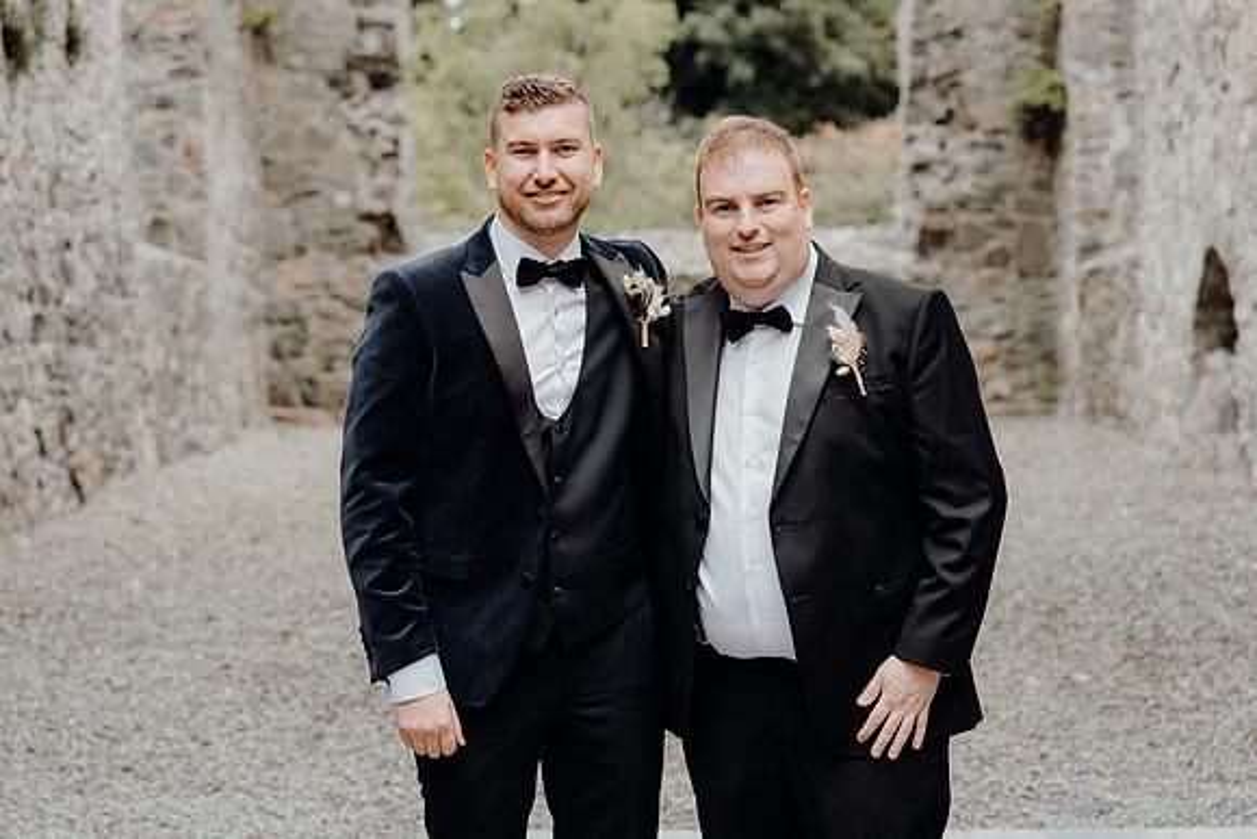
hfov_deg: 28.8
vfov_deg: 19.5
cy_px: 420
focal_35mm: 70
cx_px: 628
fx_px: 2445
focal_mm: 70
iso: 125
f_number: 3.5
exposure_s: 1/160
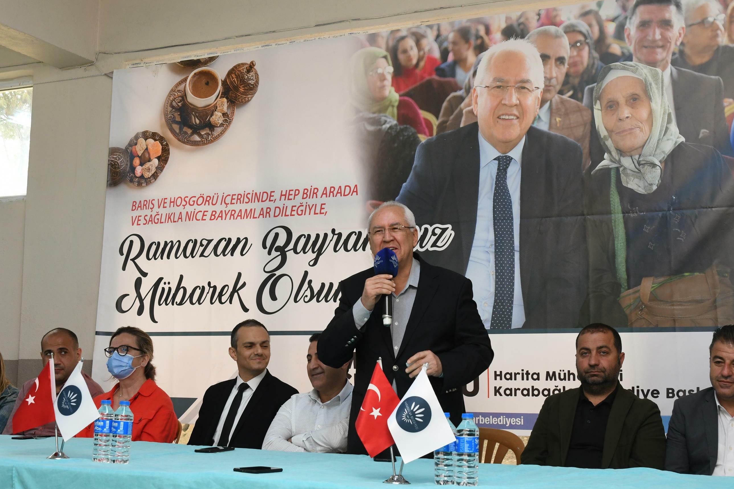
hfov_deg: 40.3
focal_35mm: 49
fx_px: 999
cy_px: 266
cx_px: 409
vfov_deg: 27.5
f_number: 7.1
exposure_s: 1/60
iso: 1000
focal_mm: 28
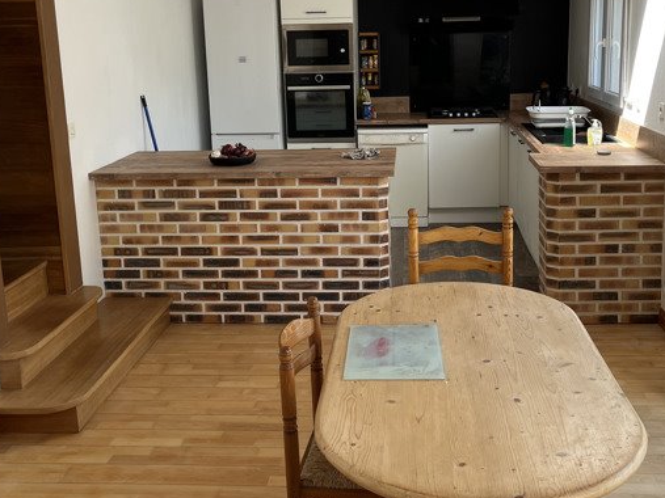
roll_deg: +1.6
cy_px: 186
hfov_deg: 45.7
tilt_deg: -10.6
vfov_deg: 34.9
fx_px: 787
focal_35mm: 41
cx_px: 358
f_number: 1.6
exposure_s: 1/222
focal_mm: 5.1
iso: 40
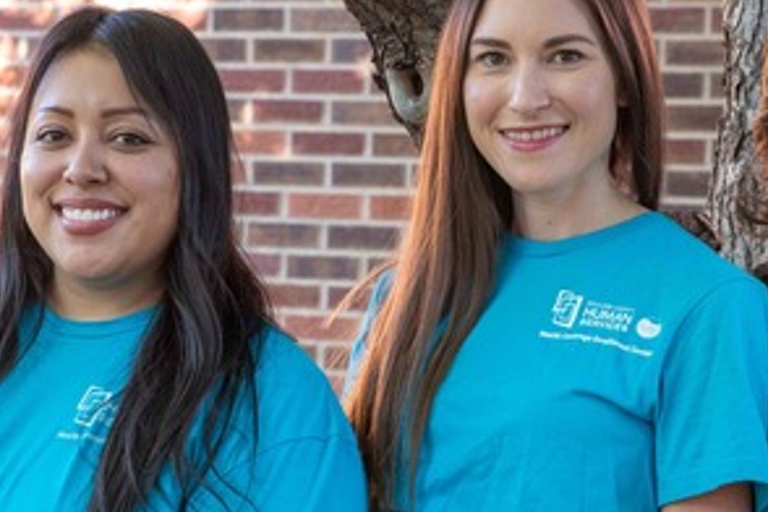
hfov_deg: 14.3
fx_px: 3050
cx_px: 436
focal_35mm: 143
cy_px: 332
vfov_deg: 9.6
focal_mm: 70
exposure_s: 1/40
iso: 400
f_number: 5.6
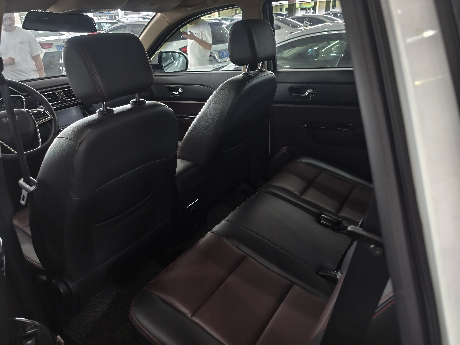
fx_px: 306
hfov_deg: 73.9
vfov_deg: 58.9
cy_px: 172
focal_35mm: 23
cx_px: 230
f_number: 1.57
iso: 866
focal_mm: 5.6
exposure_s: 1/33.3
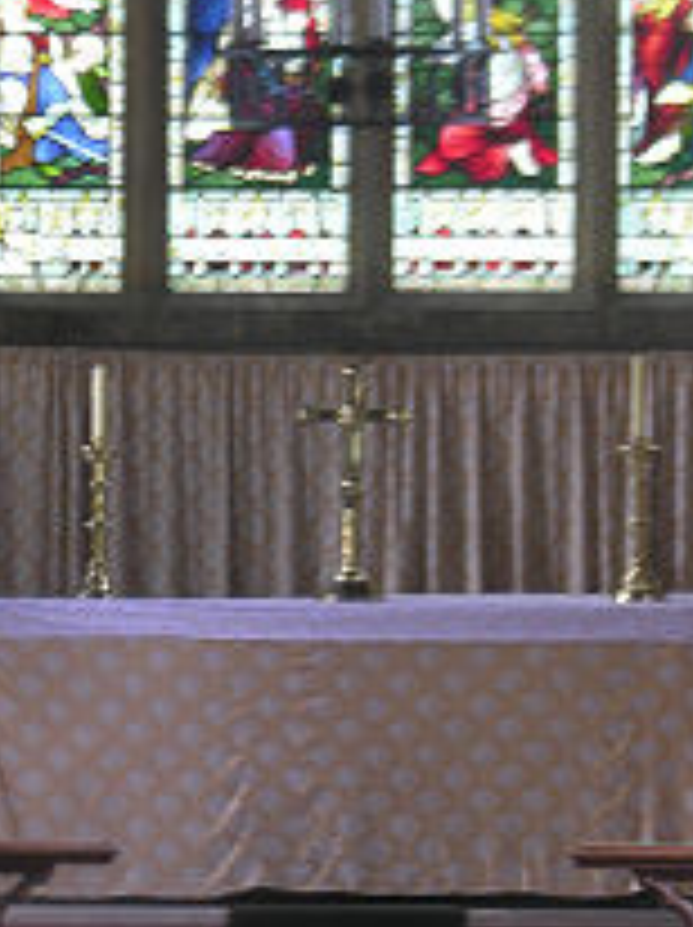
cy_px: 176
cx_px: 146
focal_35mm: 284
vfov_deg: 7.0
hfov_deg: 5.2
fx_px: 7597
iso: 50
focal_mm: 32.4
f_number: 3.8
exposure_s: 1/3.7
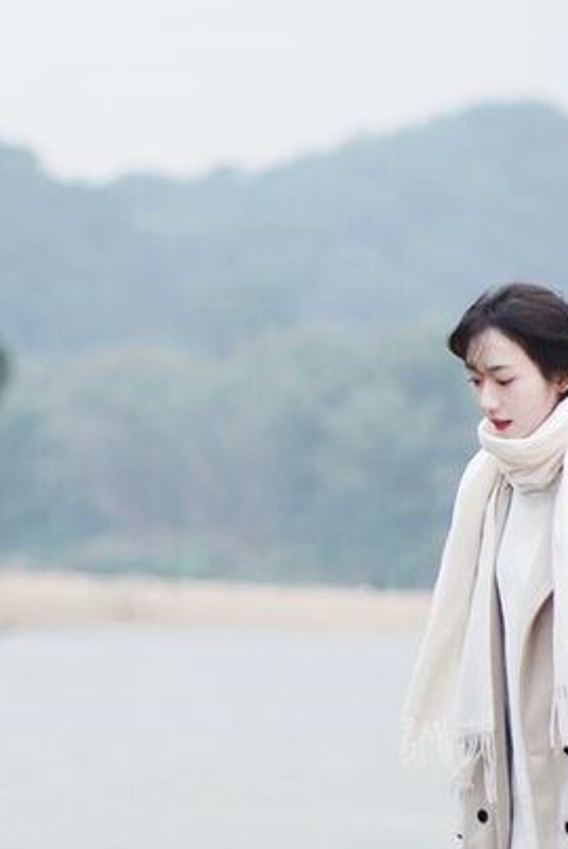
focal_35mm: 331
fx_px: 7820
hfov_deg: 4.2
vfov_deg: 6.2
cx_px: 86
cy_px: 85
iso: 125
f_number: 2
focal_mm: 85
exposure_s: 1/400
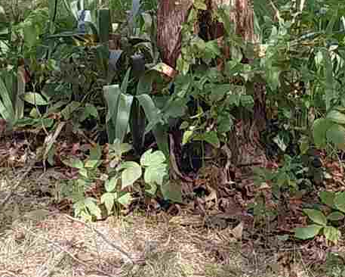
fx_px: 1675
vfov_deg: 9.2
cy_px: -148
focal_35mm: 164
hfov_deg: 11.7
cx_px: 242
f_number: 1.8
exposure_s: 1/380
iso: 50
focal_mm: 4.69
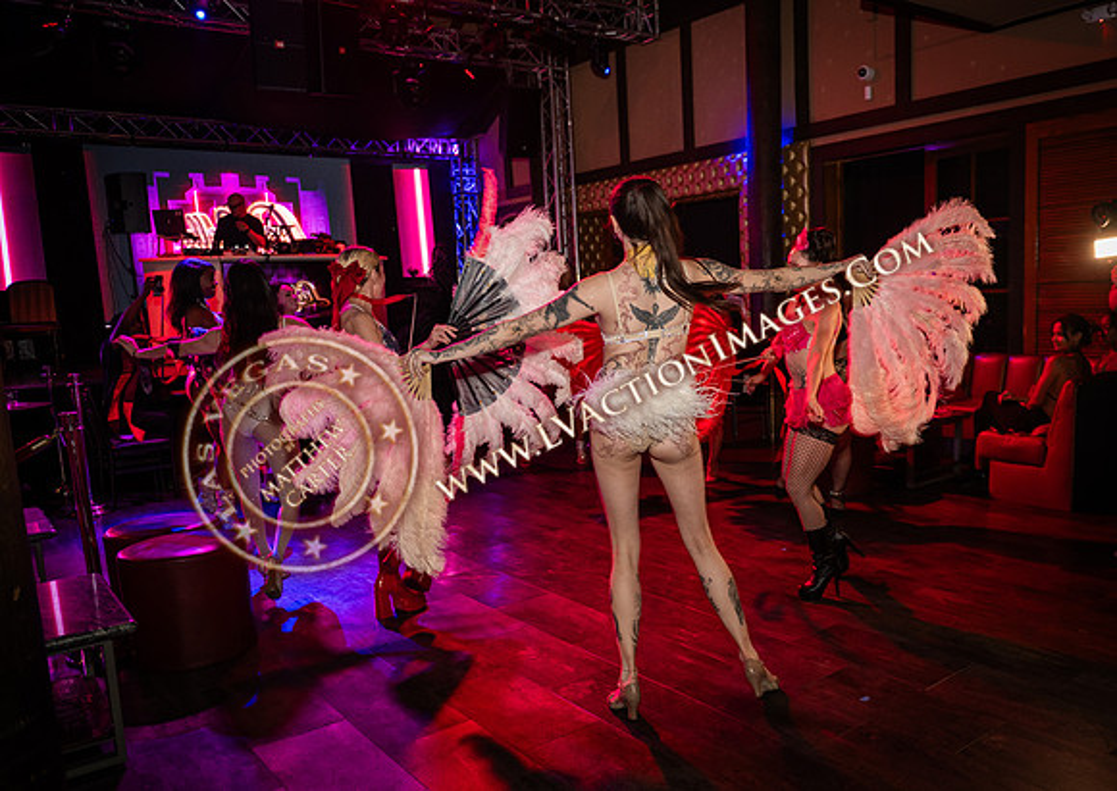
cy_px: 438
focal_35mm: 30
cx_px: 659
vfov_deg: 44.9
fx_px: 957
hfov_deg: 60.1
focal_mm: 26
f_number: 2.8
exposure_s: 1/100
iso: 1250
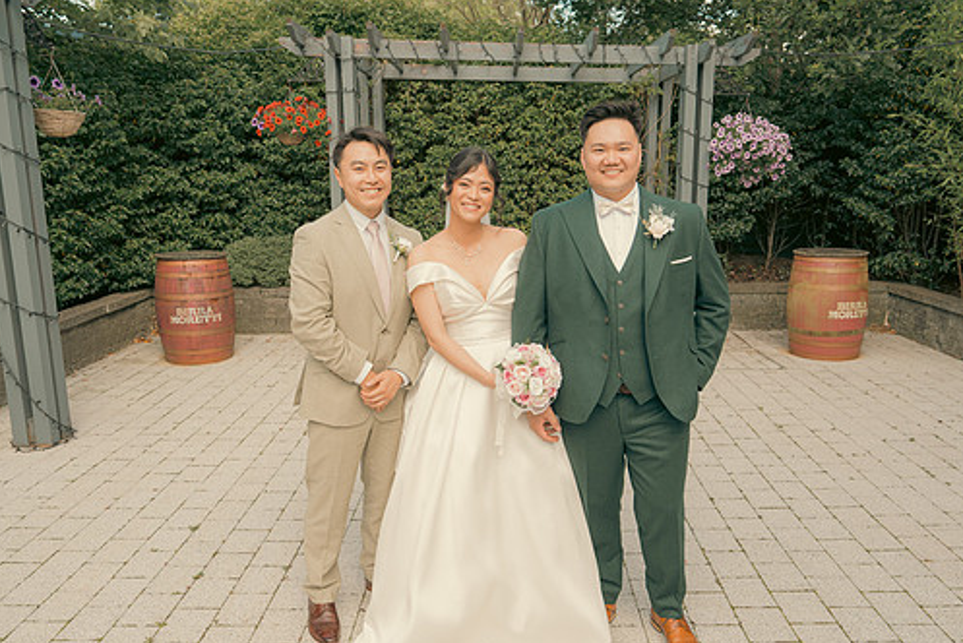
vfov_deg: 46.5
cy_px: 330
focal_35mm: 28
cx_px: 500
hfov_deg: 65.4
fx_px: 749
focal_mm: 24
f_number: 3.5
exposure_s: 1/250
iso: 125
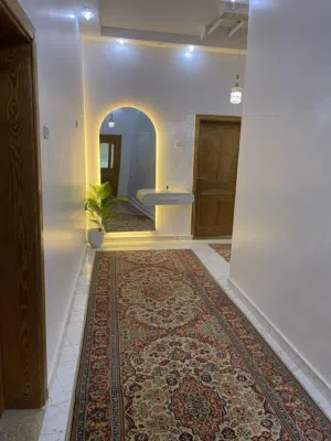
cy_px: 220
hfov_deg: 53.1
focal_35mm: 26
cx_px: 166
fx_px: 331
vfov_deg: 67.3
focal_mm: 4.2
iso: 125
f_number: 1.6
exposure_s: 1/50
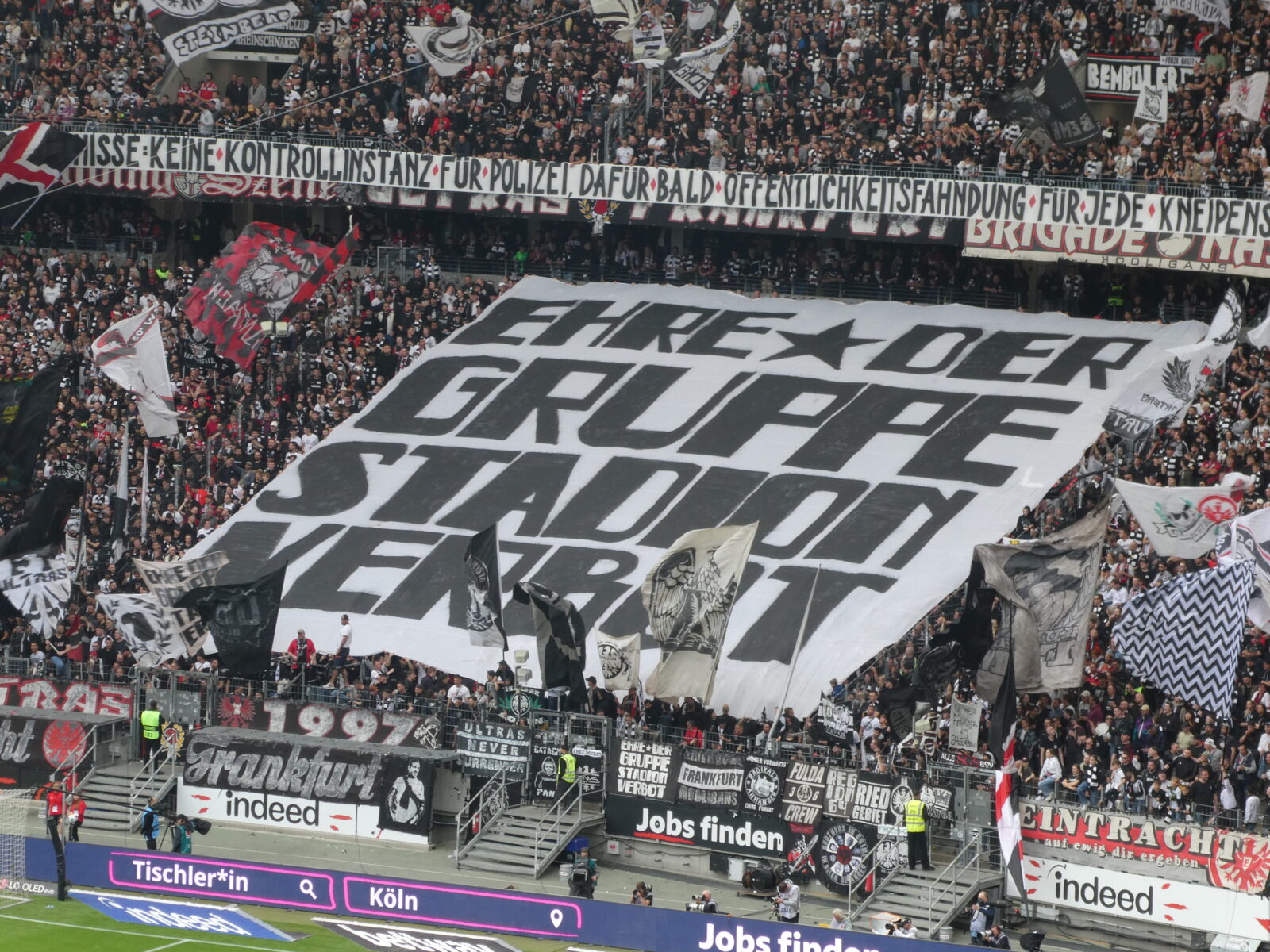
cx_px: 635
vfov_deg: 9.3
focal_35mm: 160
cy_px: 476
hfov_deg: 12.3
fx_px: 5870
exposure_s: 1/80
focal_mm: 28.7
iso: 125
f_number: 5.5
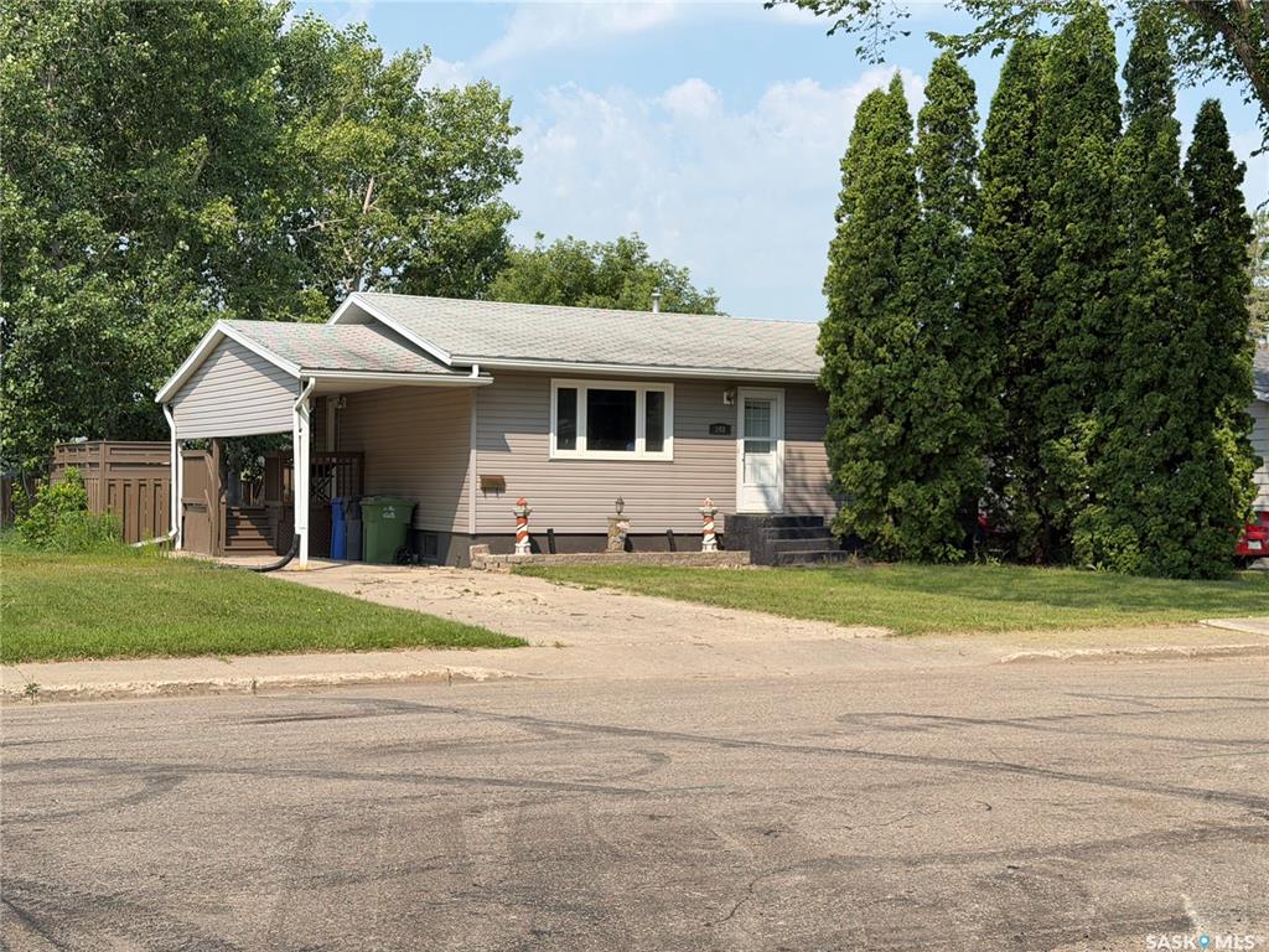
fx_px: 1760
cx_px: 634
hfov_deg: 39.7
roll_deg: -0.7
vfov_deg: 30.3
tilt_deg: +0.3
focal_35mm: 48
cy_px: 476
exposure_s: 1/2033
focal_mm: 6.76
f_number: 1.78
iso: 80
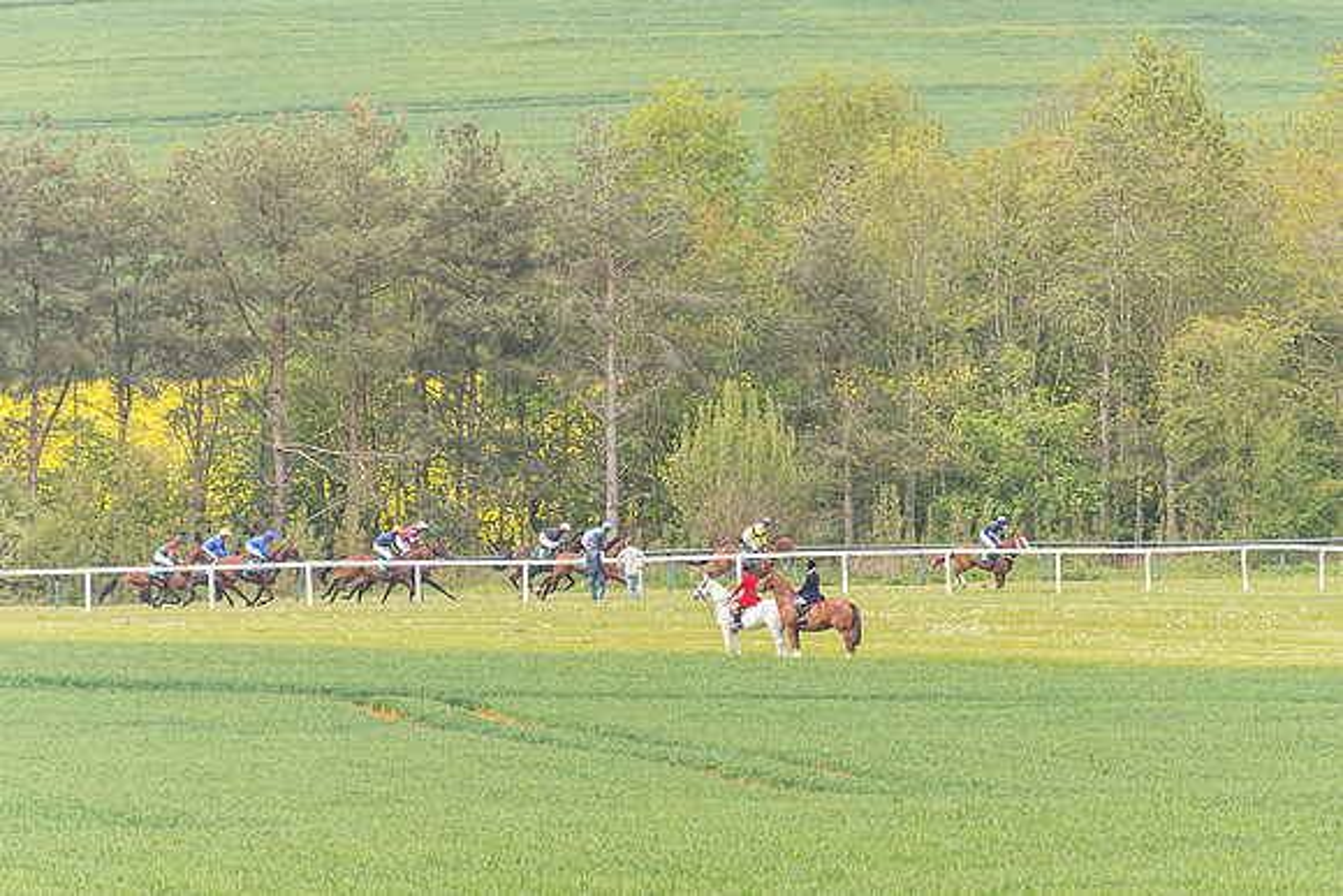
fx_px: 16262
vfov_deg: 3.2
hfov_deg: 4.7
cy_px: 596
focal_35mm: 436
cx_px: 801
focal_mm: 200
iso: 400
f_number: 4
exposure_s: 1/2000
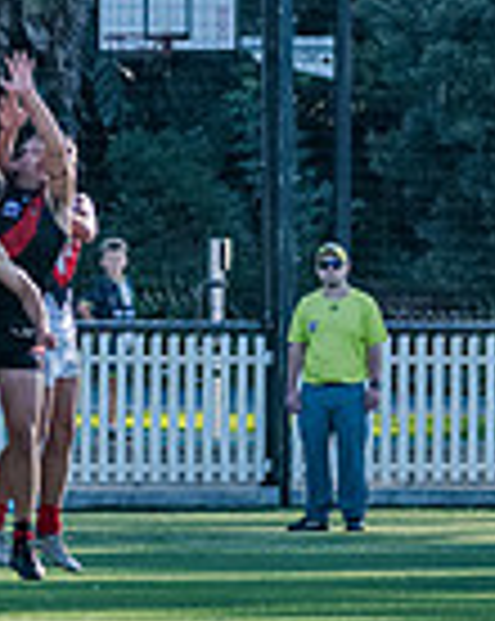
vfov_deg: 2.4
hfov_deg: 1.9
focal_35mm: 817
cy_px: 545
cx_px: 24
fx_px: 14995
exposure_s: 1/1600
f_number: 7.1
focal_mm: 170
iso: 800
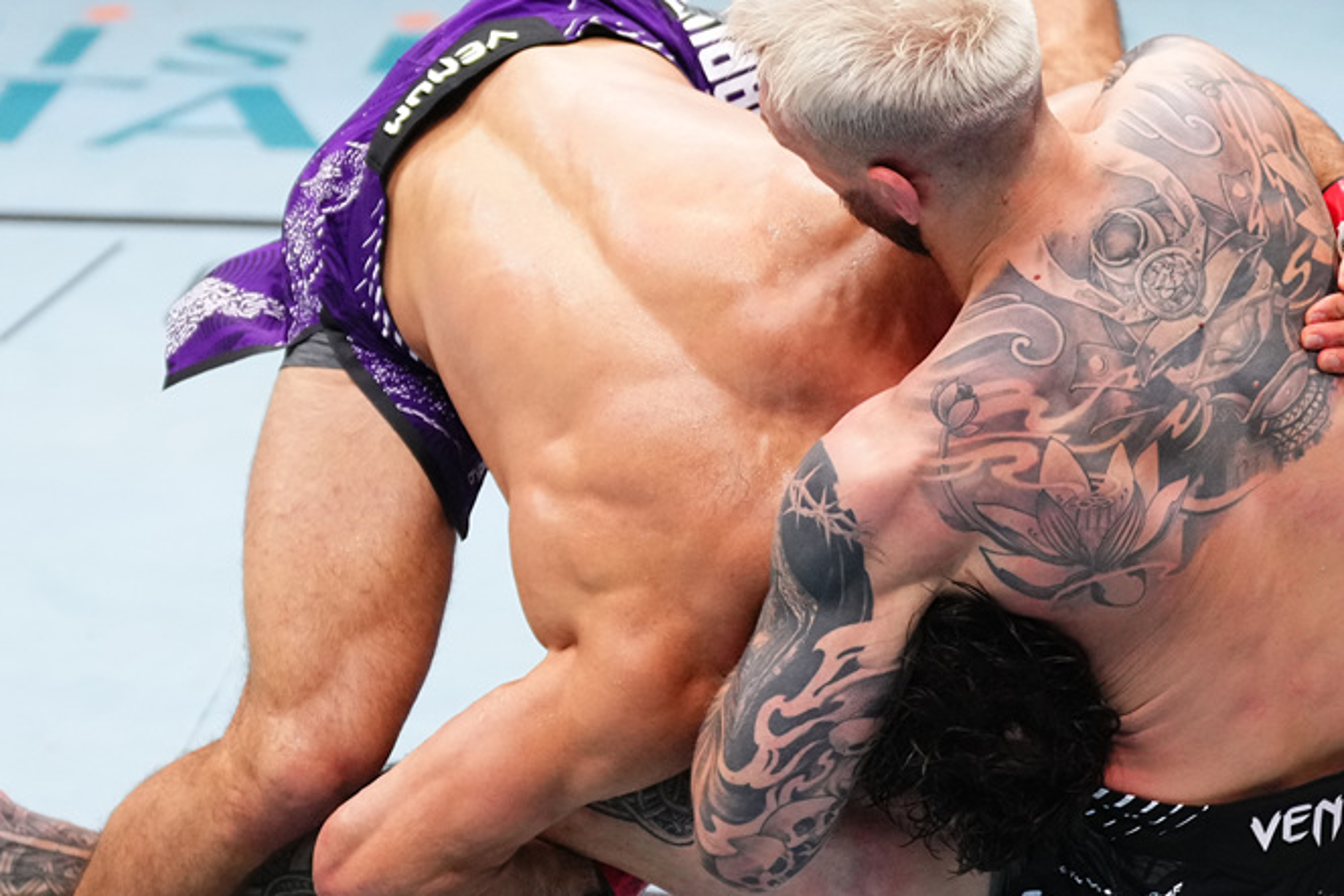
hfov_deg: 17.9
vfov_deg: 12.0
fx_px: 4256
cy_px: 468
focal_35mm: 114
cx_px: 835
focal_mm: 70
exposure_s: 1/1250
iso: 3200
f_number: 2.8
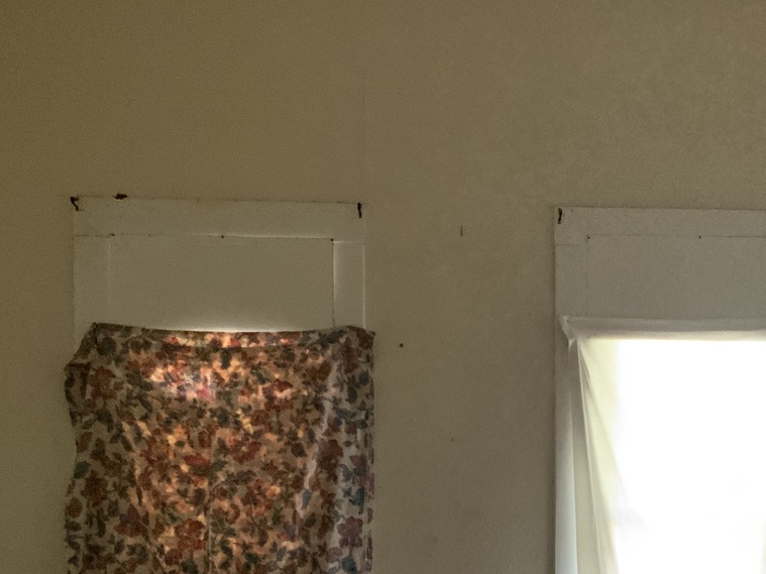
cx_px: 543
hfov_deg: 34.4
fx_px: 1217
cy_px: 466
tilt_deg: +2.2
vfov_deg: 26.0
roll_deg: +0.9
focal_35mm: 55
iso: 320
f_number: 1.8
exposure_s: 1/57
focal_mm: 3
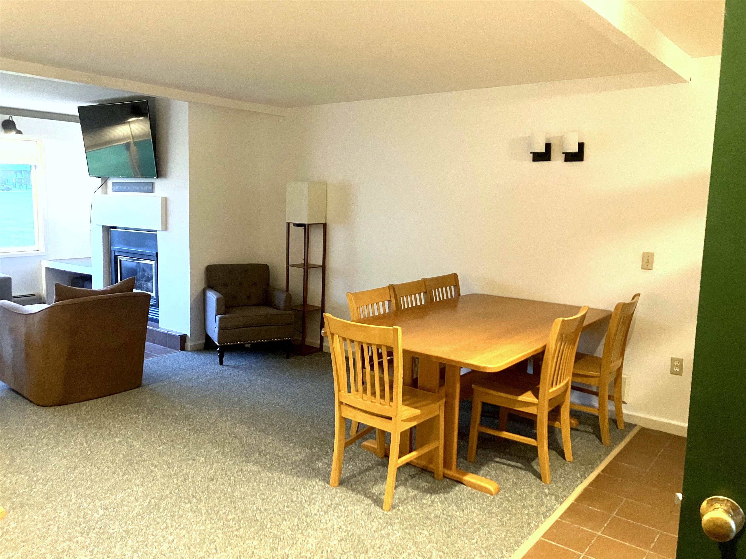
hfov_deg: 63.4
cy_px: 280
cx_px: 373
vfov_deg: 49.7
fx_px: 603
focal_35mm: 28
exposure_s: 1/30
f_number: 1.8
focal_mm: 3.99
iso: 400
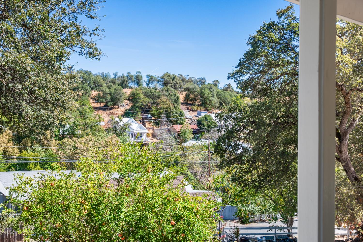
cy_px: 121
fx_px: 302
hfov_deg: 61.9
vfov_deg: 43.6
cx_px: 182
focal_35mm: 30
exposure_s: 1/160
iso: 400
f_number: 8
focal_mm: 30
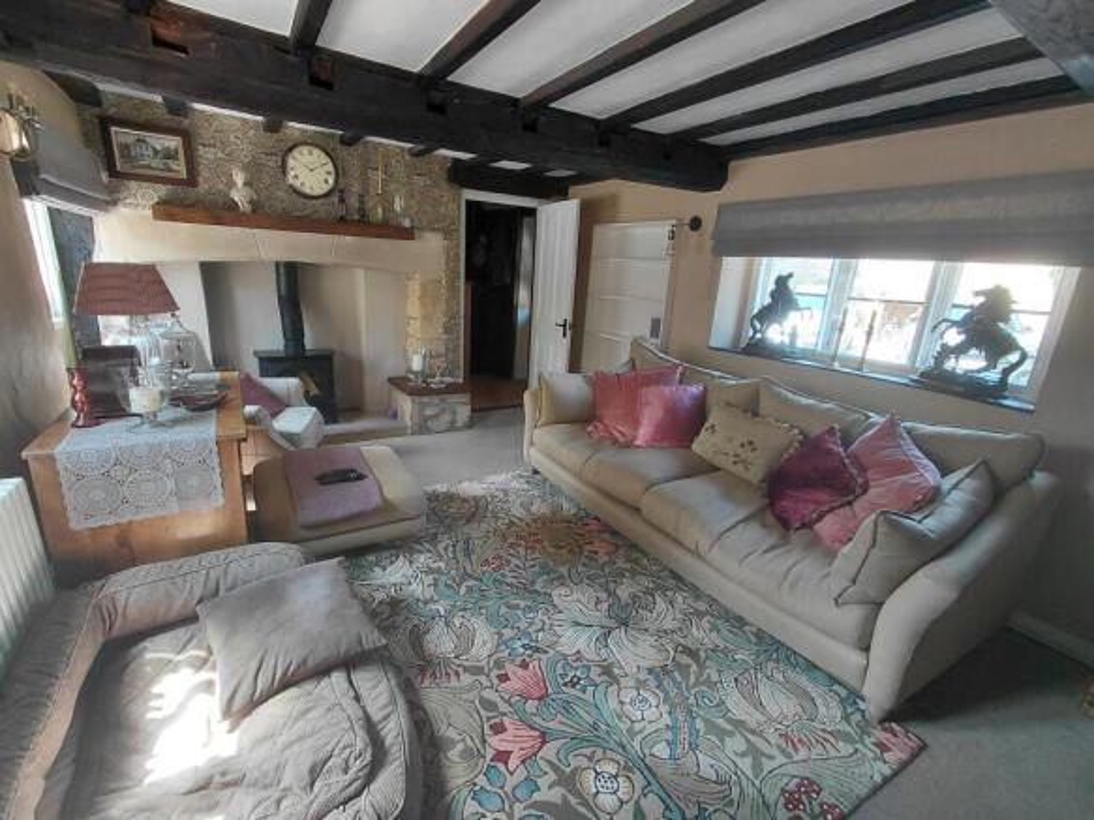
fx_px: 506
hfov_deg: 94.5
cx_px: 547
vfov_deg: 78.1
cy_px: 410
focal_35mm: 16
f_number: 2.2
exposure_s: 1/50
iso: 100
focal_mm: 1.64
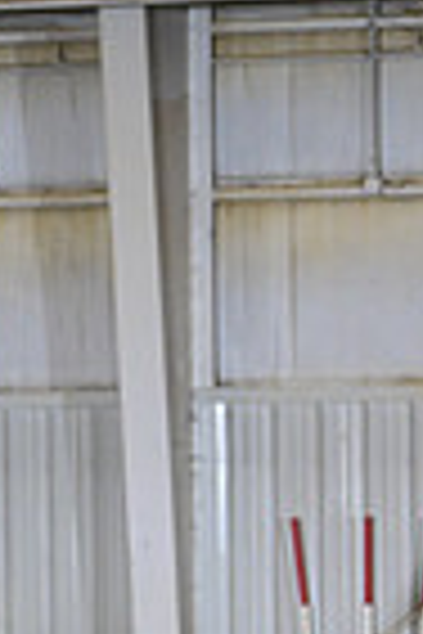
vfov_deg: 4.9
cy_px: 789
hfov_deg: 3.2
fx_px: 7402
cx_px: -630
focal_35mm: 420
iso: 2500
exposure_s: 1/200
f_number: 4.5
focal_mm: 102
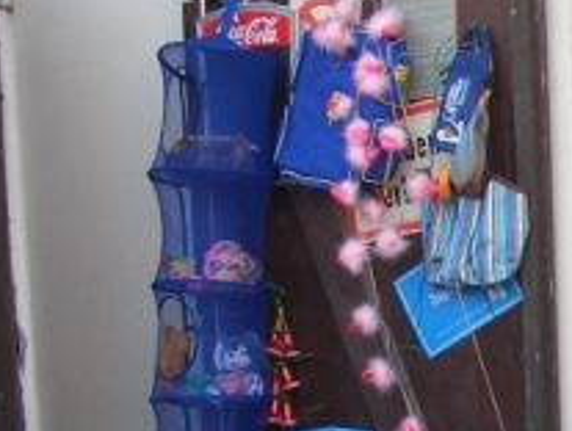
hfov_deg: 17.6
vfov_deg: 13.4
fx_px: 1788
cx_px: 627
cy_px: 503
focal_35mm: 108
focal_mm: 5.8
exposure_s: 1/125
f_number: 2.6
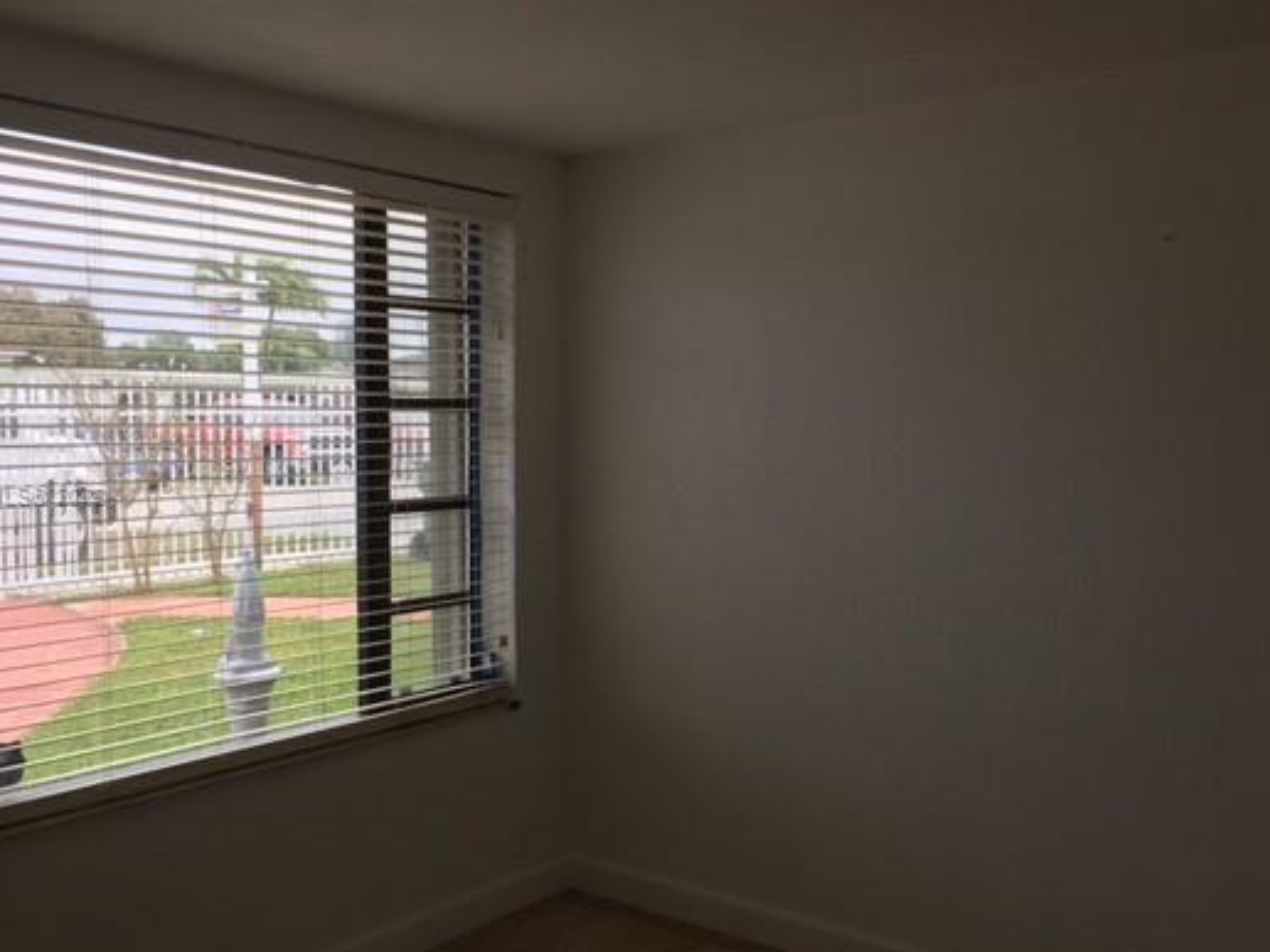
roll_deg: +0.0
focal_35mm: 36
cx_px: 549
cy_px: 497
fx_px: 1321
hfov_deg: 51.2
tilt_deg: -1.2
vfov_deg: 39.6
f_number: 2.2
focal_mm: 4.15
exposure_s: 1/120
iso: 40
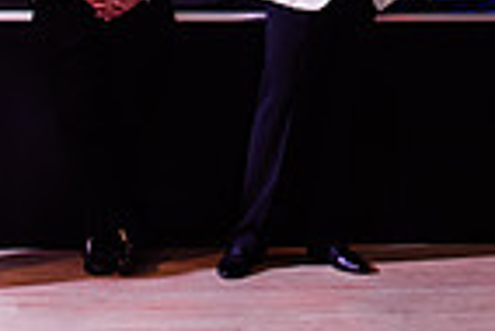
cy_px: -204
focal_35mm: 143
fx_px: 1968
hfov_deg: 14.3
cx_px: 335
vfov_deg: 9.3
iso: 2000
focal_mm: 35
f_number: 4.5
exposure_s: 1/200
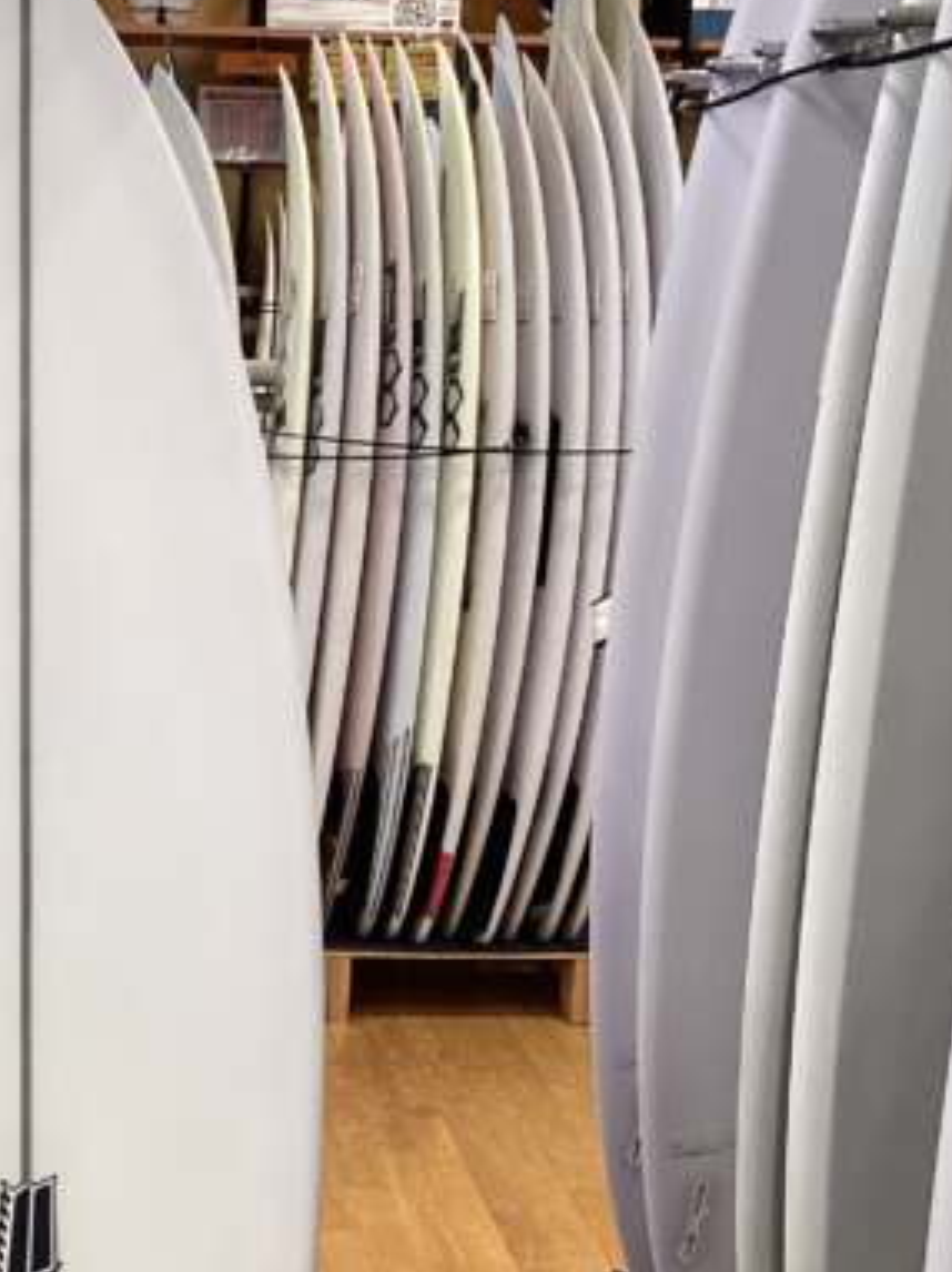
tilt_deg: -18.8
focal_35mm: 65
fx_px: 2386
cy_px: 1012
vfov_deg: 29.2
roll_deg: -1.5
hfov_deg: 22.0
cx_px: 83
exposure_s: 1/50
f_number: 2.4
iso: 64
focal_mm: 3.3
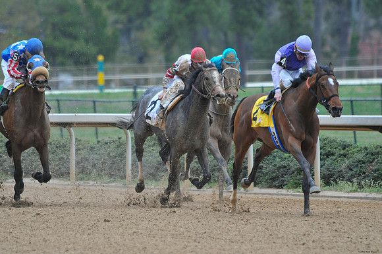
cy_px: 127
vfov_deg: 2.3
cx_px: 191
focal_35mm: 600
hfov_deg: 3.4
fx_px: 6358
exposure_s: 1/1000
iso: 800
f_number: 5.6
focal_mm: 400
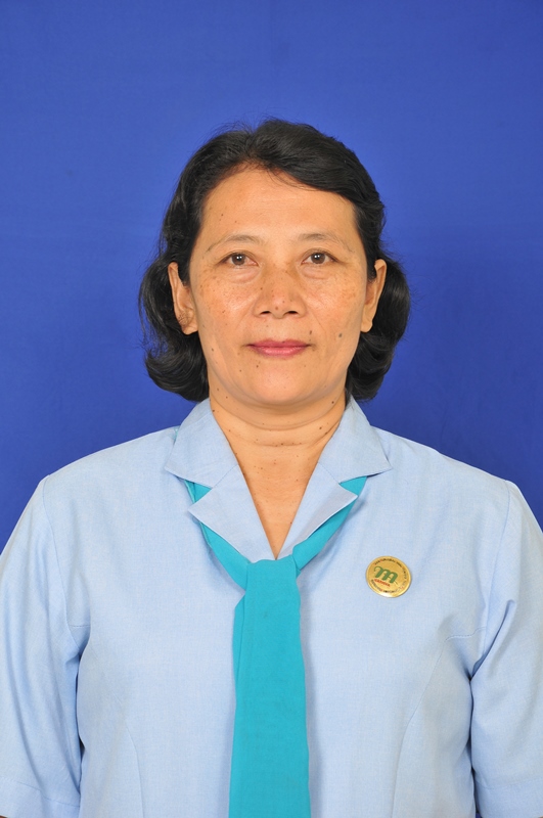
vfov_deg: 18.2
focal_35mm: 112
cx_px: 272
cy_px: 409
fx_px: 2553
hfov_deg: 12.1
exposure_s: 1/100
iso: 200
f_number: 9
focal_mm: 75
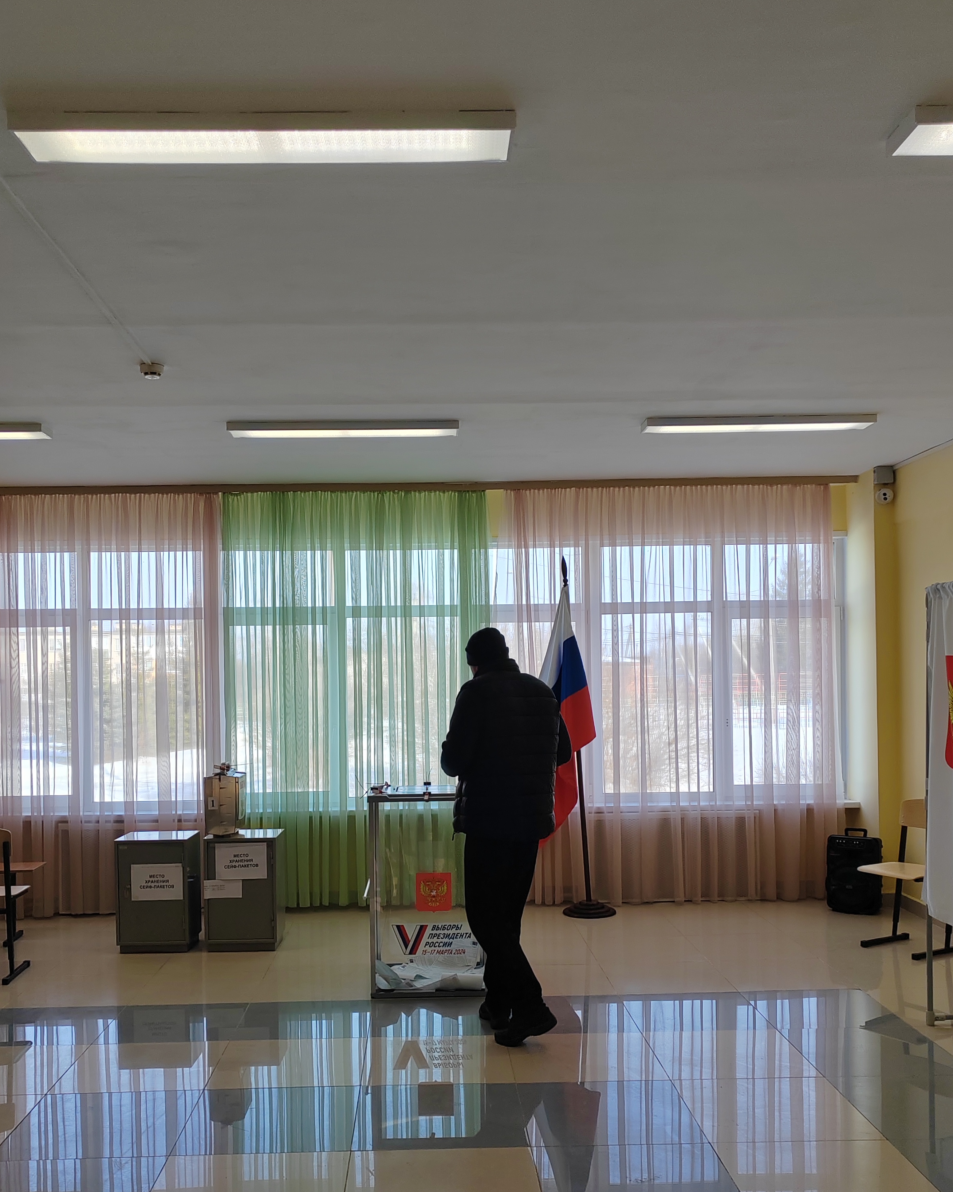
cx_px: 447
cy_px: 694
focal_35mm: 33
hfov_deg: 44.5
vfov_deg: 54.0
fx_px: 1163
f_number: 1.9
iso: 100
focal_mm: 5.52
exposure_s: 1/423
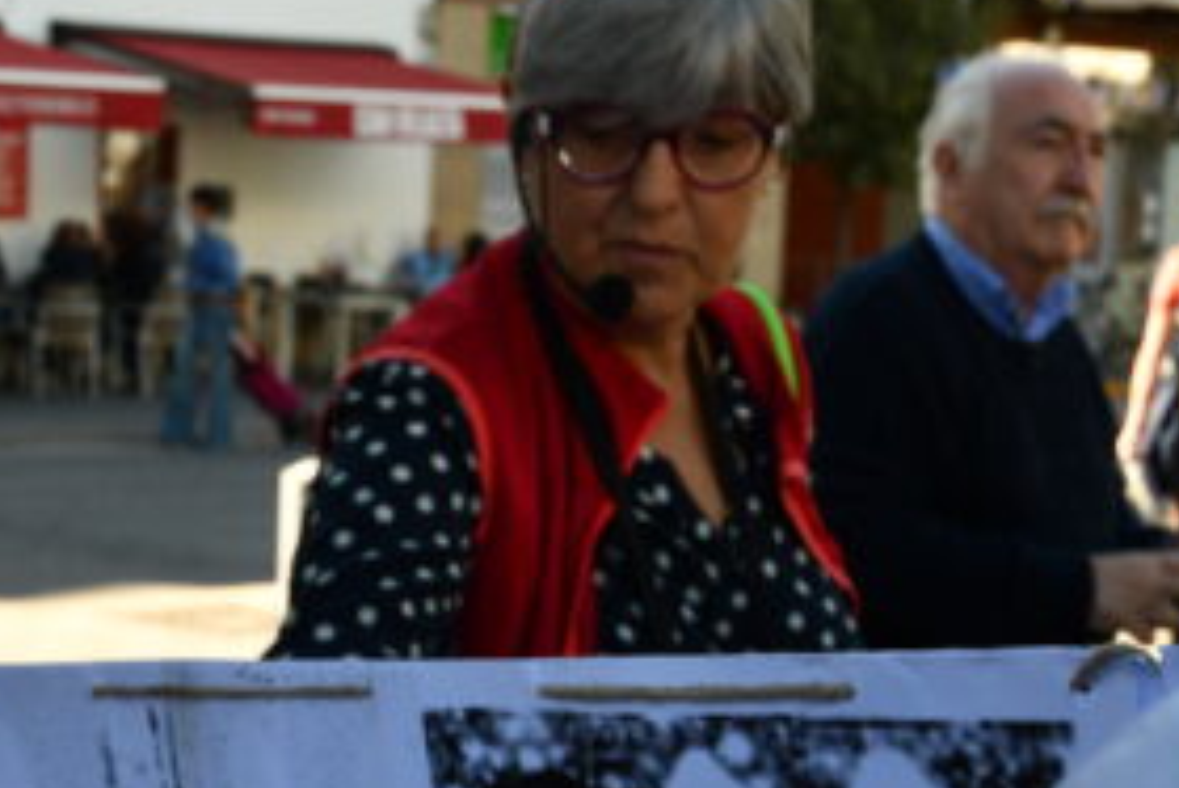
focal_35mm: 96
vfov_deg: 14.2
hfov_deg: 21.2
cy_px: 668
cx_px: 429
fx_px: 3145
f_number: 5.6
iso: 220
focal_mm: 28
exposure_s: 1/250
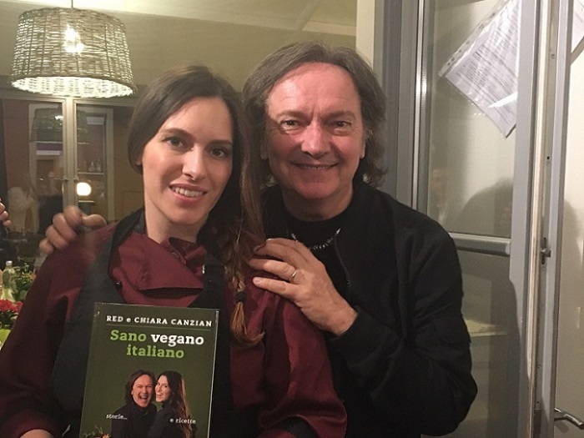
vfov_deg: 48.2
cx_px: 292
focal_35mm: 29
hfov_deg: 61.7
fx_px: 489
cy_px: 219
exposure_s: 1/17
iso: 200
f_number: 2.2
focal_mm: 4.15
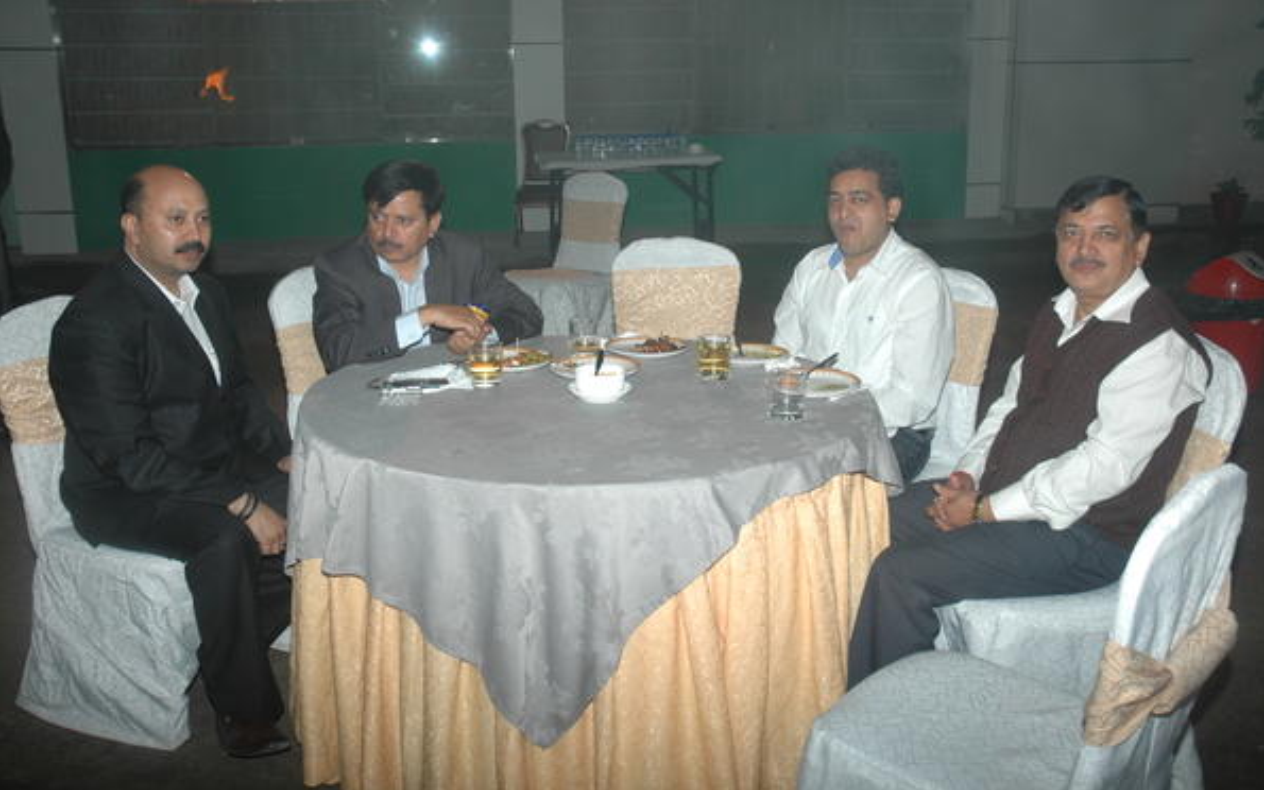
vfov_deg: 34.4
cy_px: 371
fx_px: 1275
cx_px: 635
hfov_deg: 52.7
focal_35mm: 37
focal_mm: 24
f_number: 4.5
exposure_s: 1/60
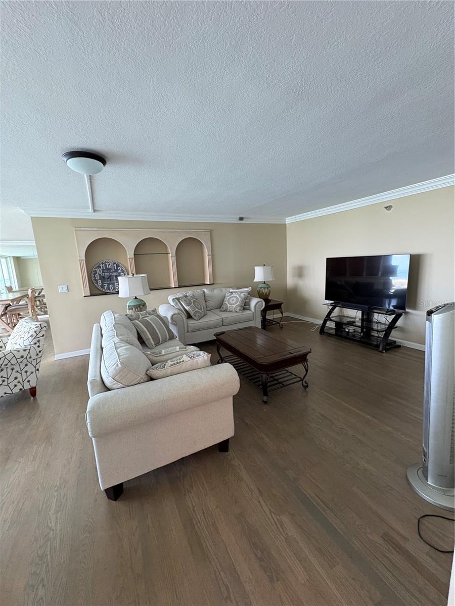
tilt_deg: -8.8
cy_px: 303
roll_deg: +3.0
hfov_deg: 85.7
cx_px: 228
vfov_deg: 102.1
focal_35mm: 14
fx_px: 245
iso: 320
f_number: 2.2
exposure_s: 1/60
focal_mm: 2.22
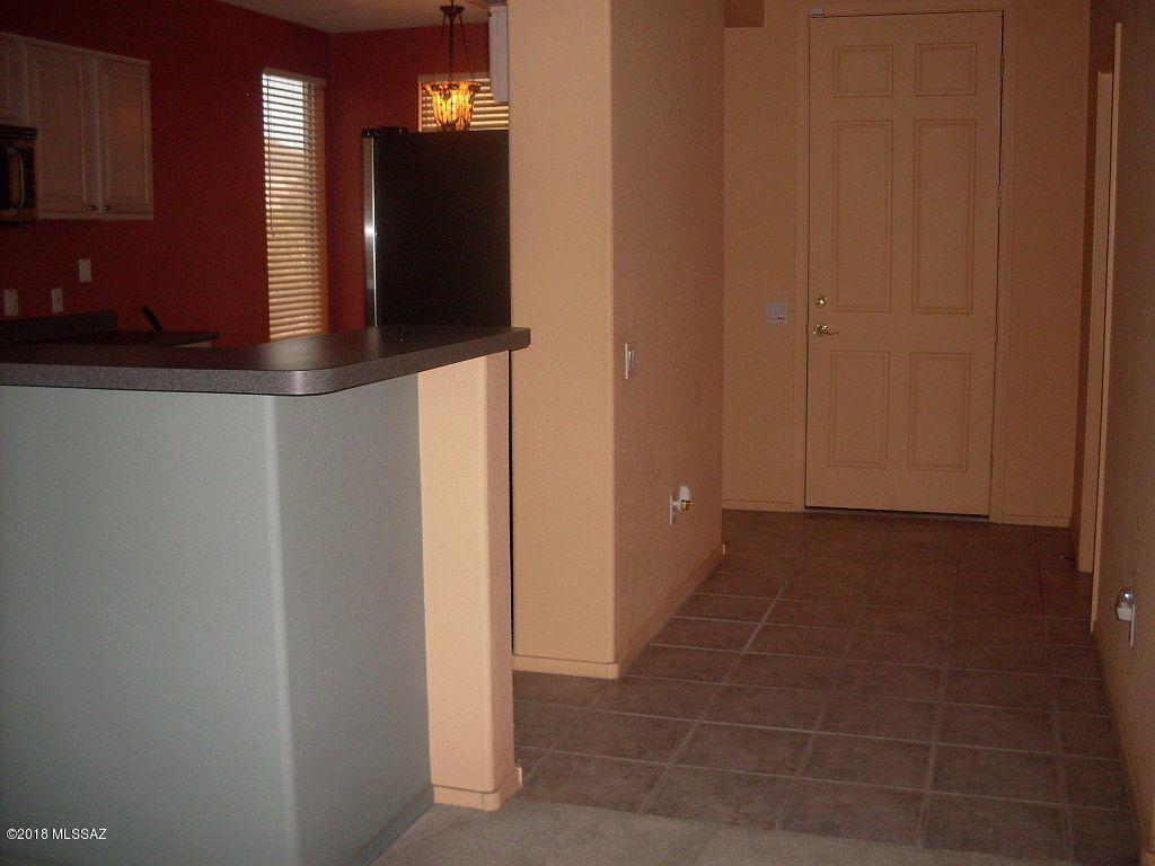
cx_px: 578
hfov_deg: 49.0
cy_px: 433
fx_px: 1268
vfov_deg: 37.7
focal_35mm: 38
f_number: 2.8
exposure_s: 1/45
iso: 100
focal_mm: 6.3
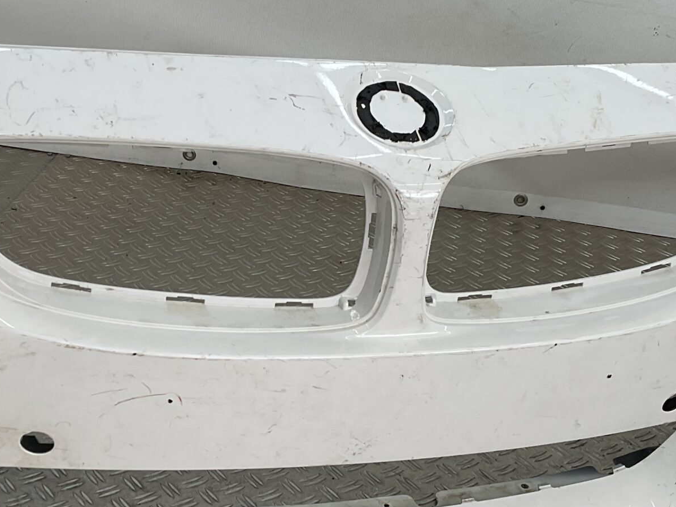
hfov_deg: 31.2
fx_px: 1211
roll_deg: -6.5
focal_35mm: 62
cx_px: 299
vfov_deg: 23.6
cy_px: 329
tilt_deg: -29.9
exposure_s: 1/281
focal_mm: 3
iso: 16
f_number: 1.8
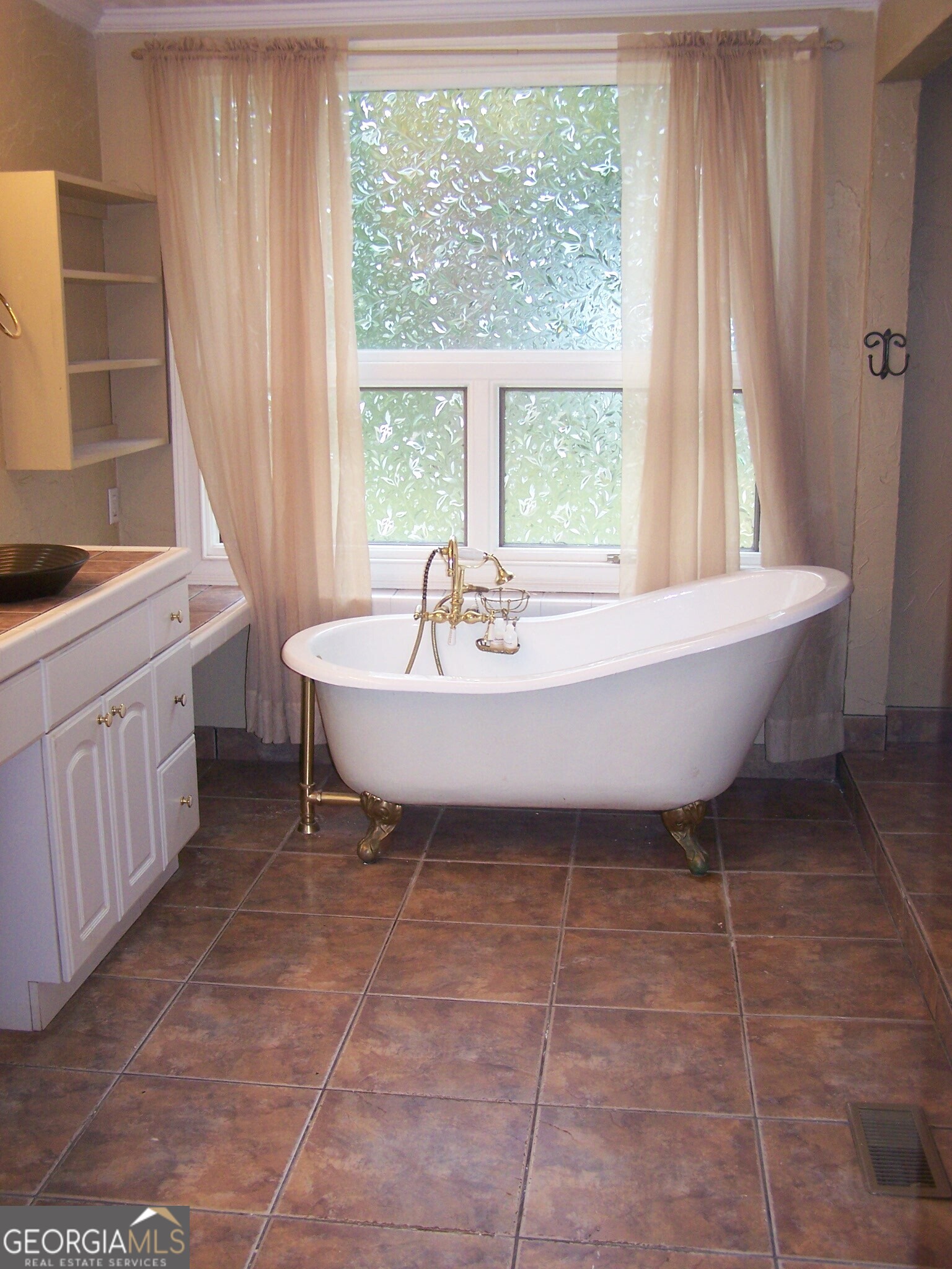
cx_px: 476
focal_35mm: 38
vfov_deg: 49.0
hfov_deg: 37.7
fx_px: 1393
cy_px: 634
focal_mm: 6.3
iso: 160
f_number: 2.8
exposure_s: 1/100
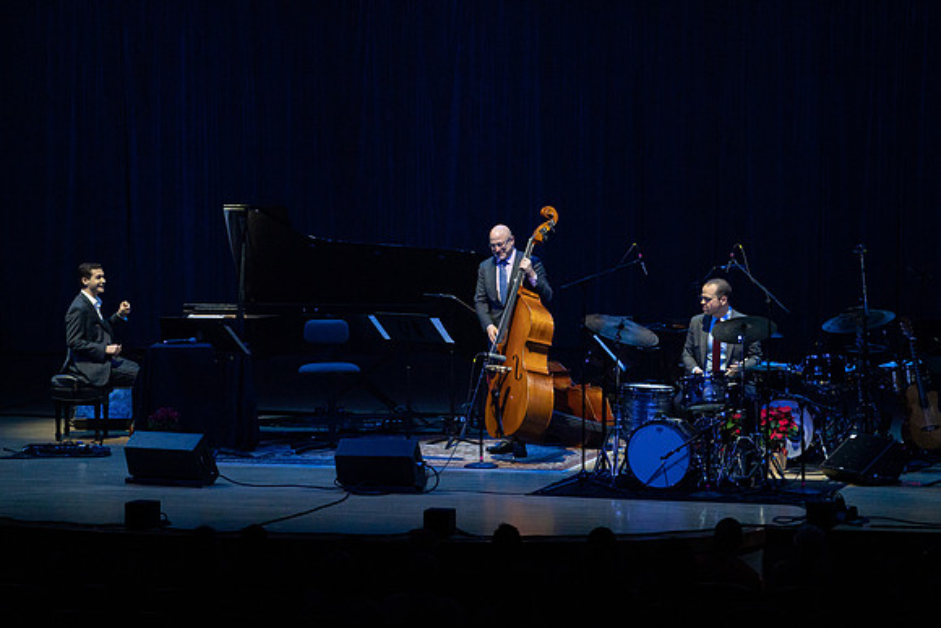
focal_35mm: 158
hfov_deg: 13.0
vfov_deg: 8.7
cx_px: 470
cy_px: 314
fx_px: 4131
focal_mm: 158
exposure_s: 1/250
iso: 4000
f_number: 11
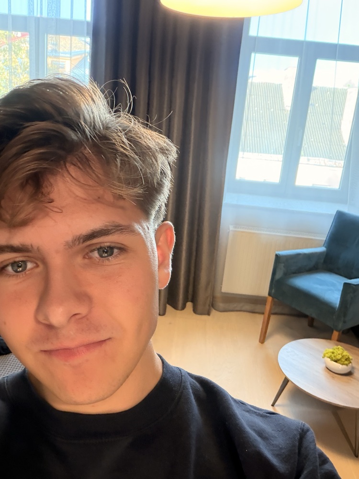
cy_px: 240
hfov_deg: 46.8
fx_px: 415
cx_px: 180
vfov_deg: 60.0
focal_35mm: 30
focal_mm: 2.71
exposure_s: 1/33
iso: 250
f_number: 1.9
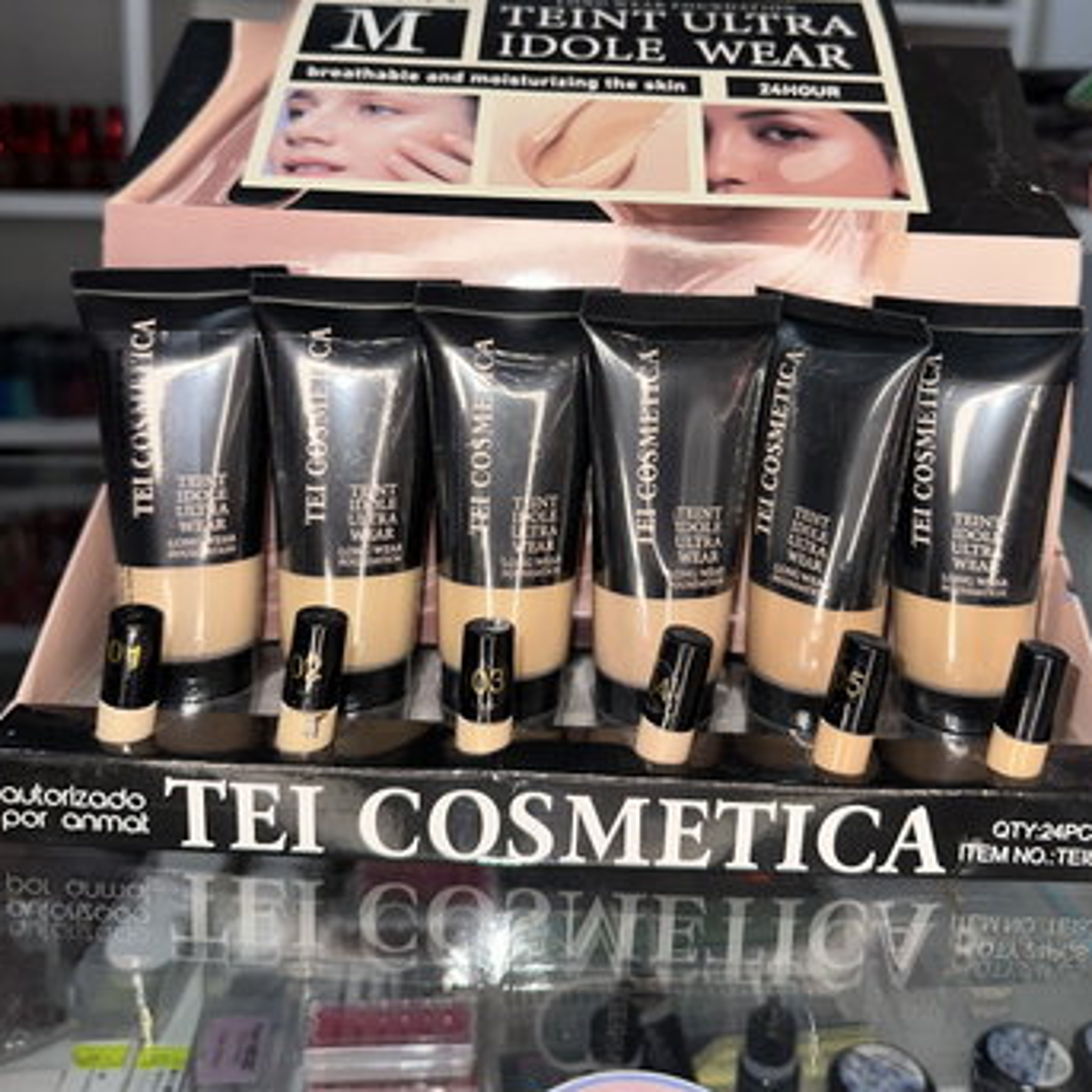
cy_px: 339
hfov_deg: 49.7
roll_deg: -3.8
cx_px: 605
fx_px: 1178
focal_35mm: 33
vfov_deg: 48.7
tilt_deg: -10.4
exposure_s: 1/503
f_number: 1.78
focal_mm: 6.86
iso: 50
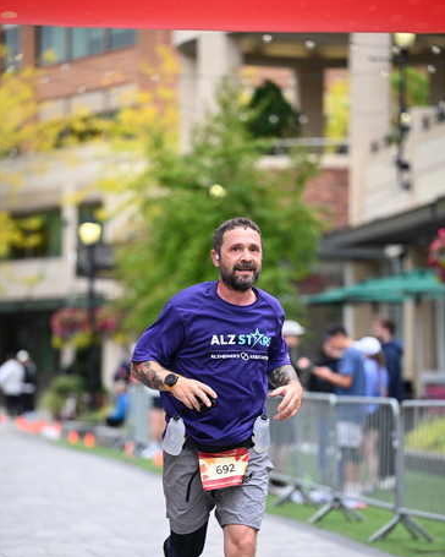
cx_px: 222
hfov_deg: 10.9
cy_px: 332
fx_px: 2338
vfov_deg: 13.6
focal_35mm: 142
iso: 640
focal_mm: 125
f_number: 2.8
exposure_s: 1/2000
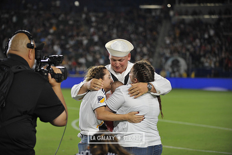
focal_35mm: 98
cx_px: 116
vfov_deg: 13.9
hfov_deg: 20.8
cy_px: 78
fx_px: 631
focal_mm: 98
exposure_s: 1/1000
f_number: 2.8
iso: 1250
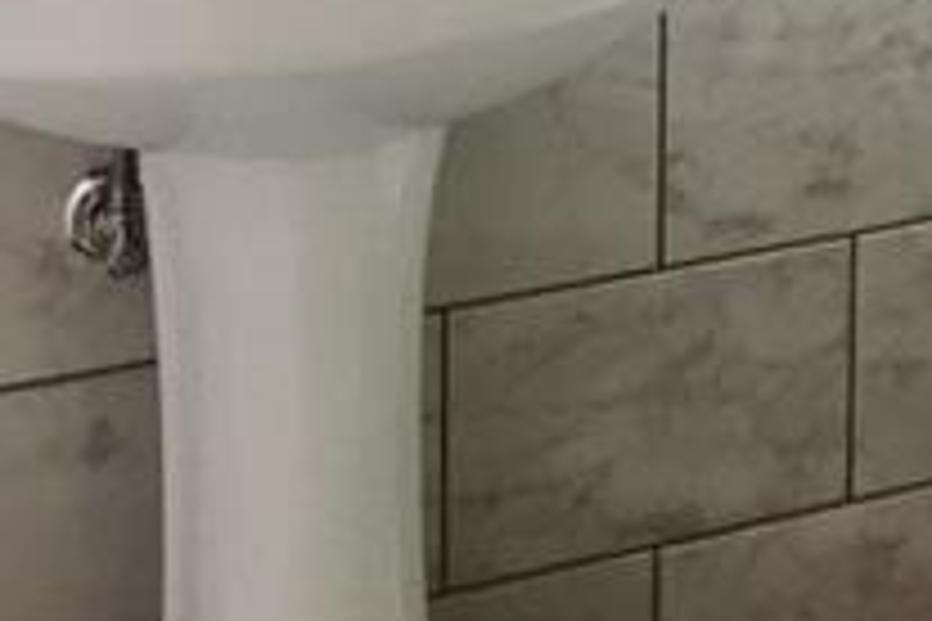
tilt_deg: -8.9
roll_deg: -0.8
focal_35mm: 112
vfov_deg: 11.2
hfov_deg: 17.9
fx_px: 2899
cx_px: 900
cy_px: -572
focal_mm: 4.15
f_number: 2.2
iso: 100
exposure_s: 1/30
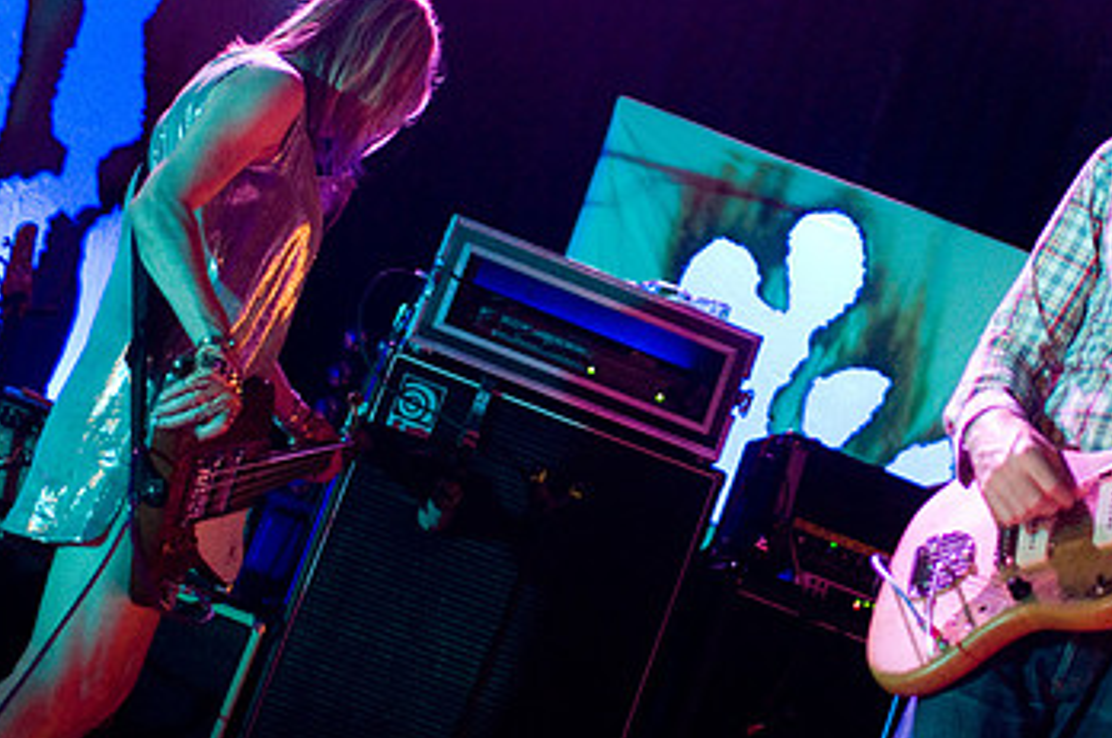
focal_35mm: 75
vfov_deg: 18.1
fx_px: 2313
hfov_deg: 26.6
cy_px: 280
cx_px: 856
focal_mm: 30
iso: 1000
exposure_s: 1/80
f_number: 1.8
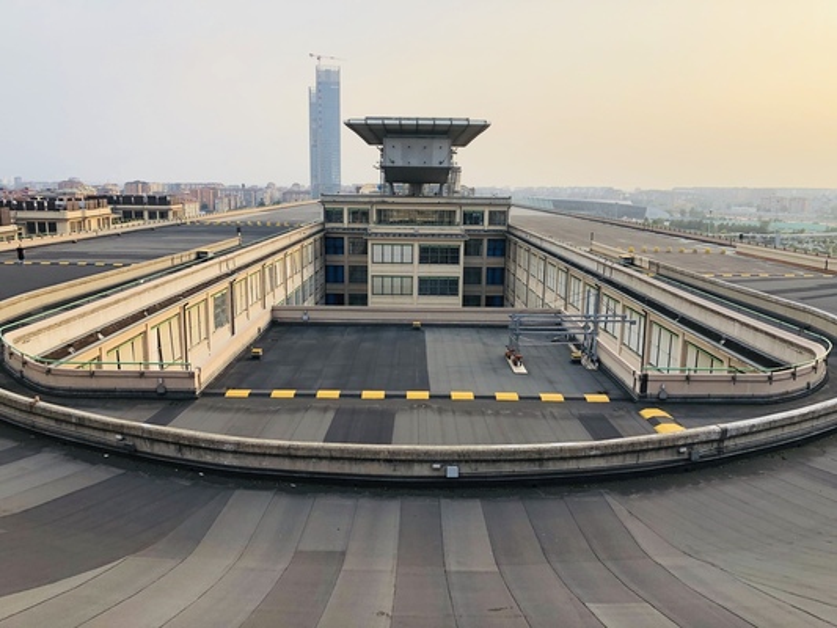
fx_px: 677
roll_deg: -0.1
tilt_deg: -8.9
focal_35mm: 28
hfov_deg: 63.4
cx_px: 418
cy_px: 314
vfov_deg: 49.8
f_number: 1.8
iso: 20
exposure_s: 1/640
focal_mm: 4
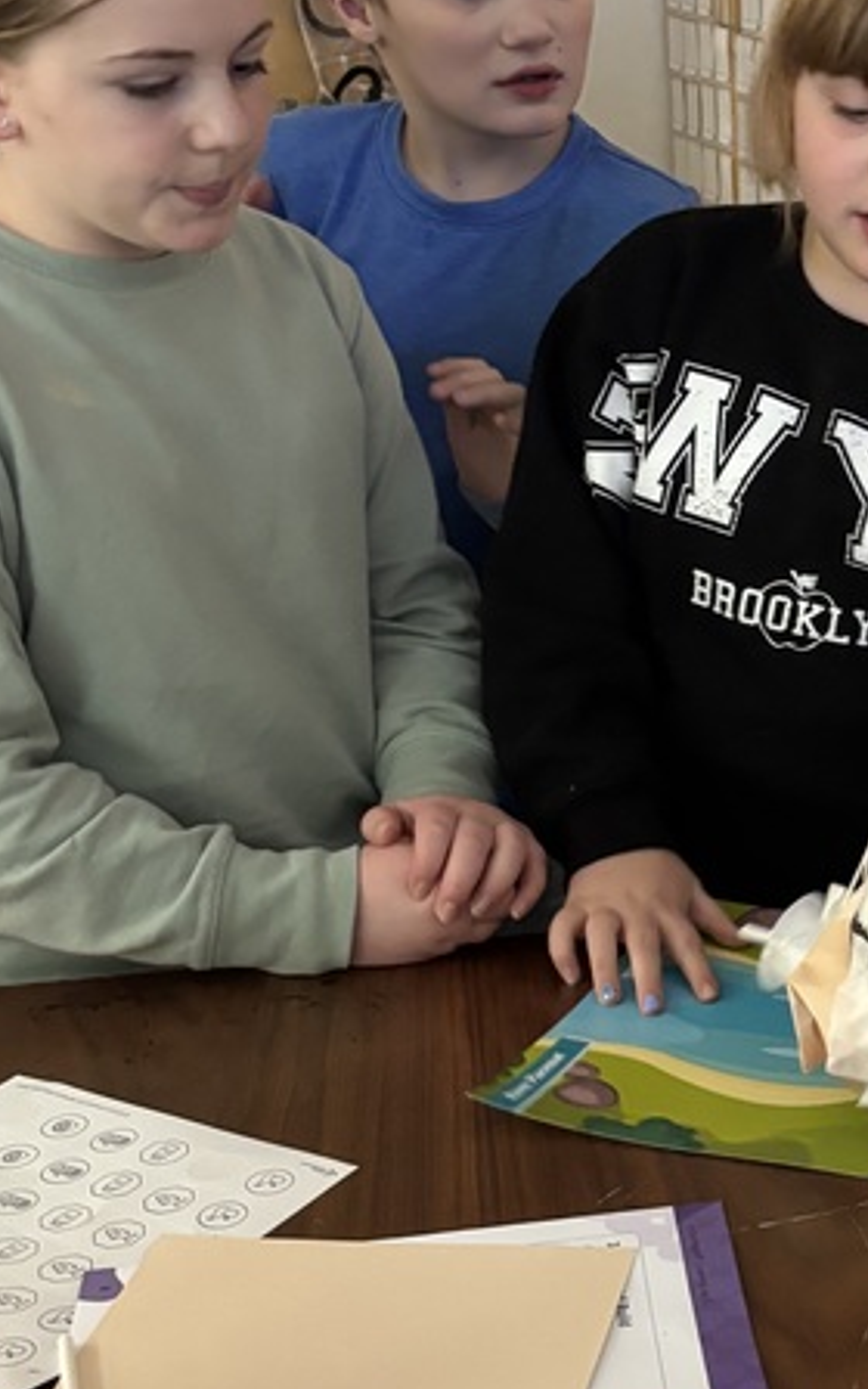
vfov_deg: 32.5
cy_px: 636
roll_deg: -0.8
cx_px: 967
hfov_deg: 19.7
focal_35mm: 63
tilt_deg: -18.6
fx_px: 2385
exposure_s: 1/40
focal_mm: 5.96
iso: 500
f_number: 1.6
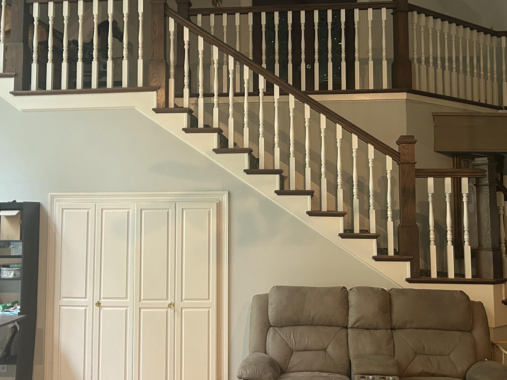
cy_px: 155
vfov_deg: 33.5
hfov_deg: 43.9
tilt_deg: +6.9
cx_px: 252
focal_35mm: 43
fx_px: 630
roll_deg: +1.8
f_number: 1.5
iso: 400
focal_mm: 5.7
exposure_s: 1/40
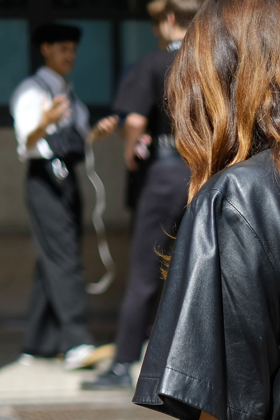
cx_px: 384
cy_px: 580
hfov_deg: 8.1
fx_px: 1959
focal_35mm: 168
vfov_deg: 11.8
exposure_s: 1/8000
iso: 200
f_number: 1.4
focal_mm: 35
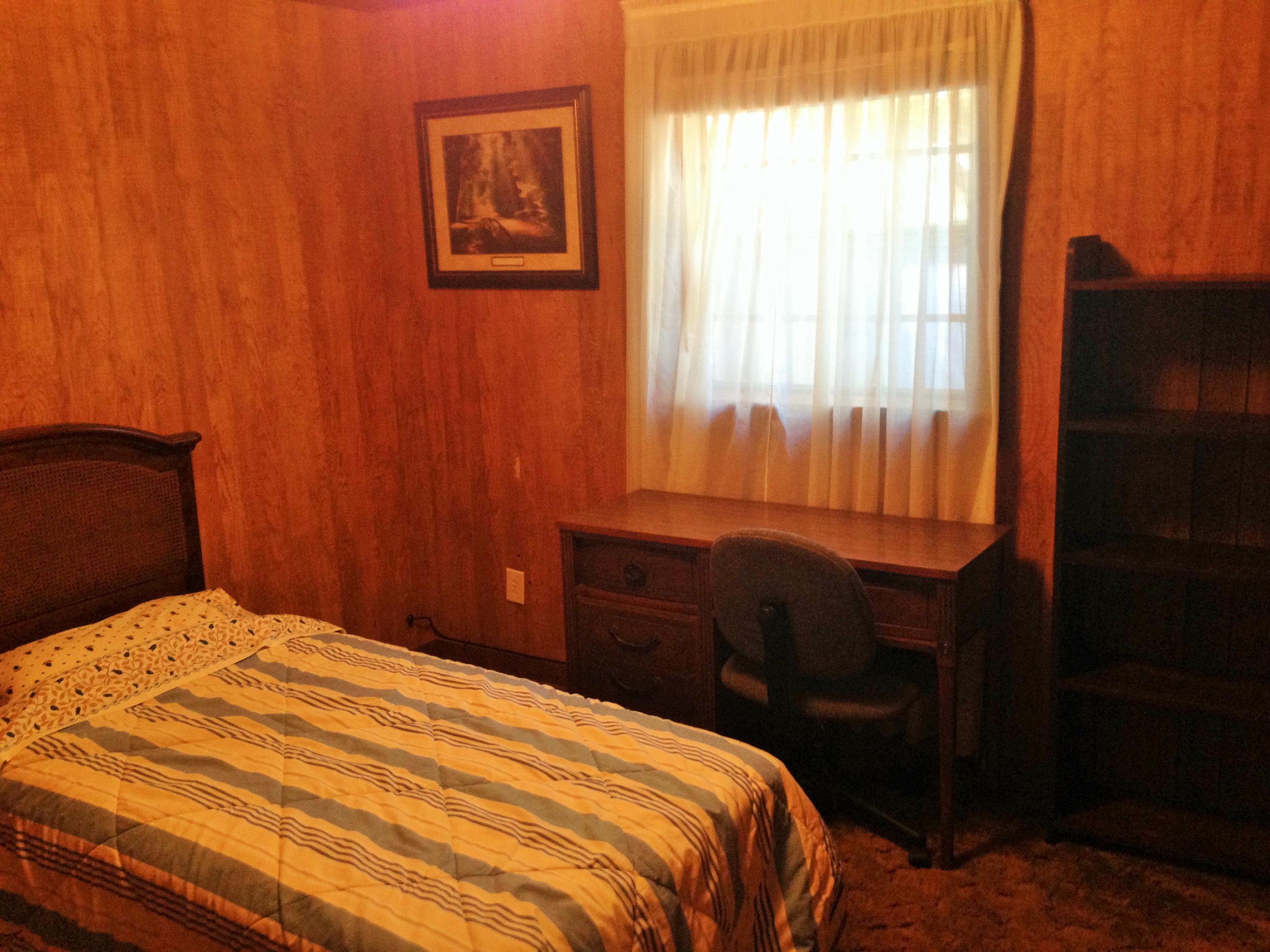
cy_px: 476
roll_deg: +3.3
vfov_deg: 42.9
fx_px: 1211
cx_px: 635
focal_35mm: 33
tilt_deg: -13.4
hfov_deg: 55.4
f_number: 2.4
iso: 160
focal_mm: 4.12
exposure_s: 1/20
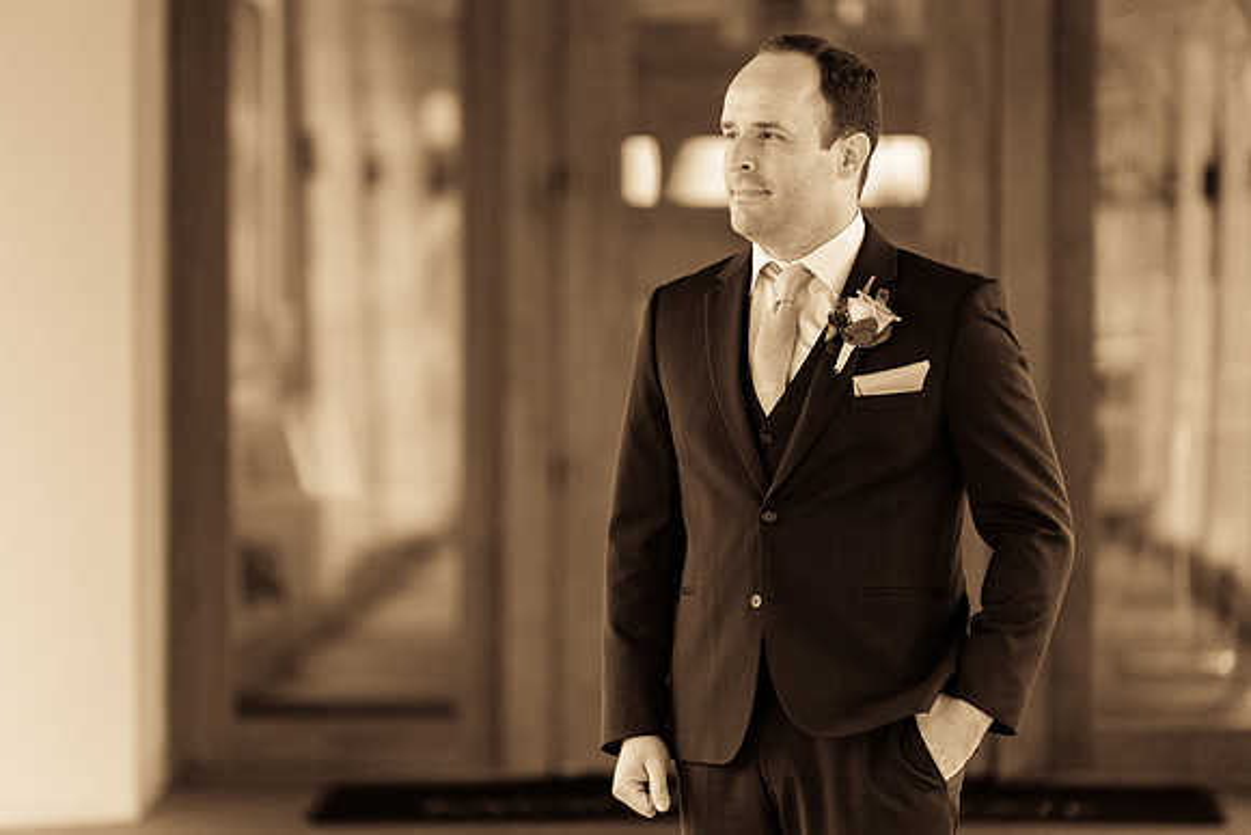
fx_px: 6360
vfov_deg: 7.5
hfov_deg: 11.2
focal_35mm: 183
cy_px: 418
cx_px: 620
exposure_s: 1/400
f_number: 2.8
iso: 320
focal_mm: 180
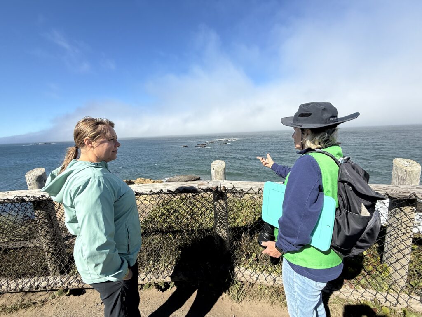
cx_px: 211
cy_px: 158
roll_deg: +4.0
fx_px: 171
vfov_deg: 85.7
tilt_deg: -7.8
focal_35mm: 14
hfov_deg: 102.1
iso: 50
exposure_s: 1/1795
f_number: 2.2
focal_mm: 2.22
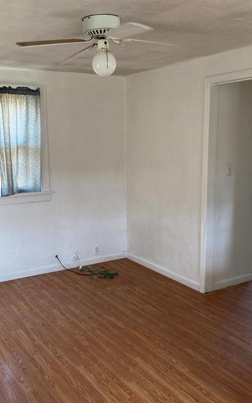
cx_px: 106
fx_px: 406
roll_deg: +0.3
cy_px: 201
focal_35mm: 37
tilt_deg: -8.1
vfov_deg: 52.7
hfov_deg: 34.4
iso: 125
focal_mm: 4.25
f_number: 1.8
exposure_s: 1/120
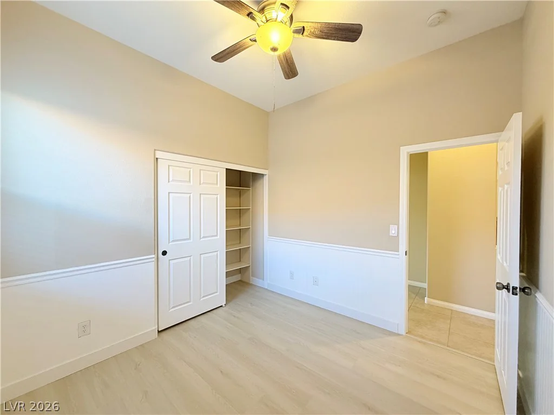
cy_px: 208
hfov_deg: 102.1
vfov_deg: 85.7
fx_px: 224
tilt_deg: -0.7
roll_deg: +0.4
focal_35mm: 14
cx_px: 277
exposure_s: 1/60
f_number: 2.2
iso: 320
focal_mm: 2.22
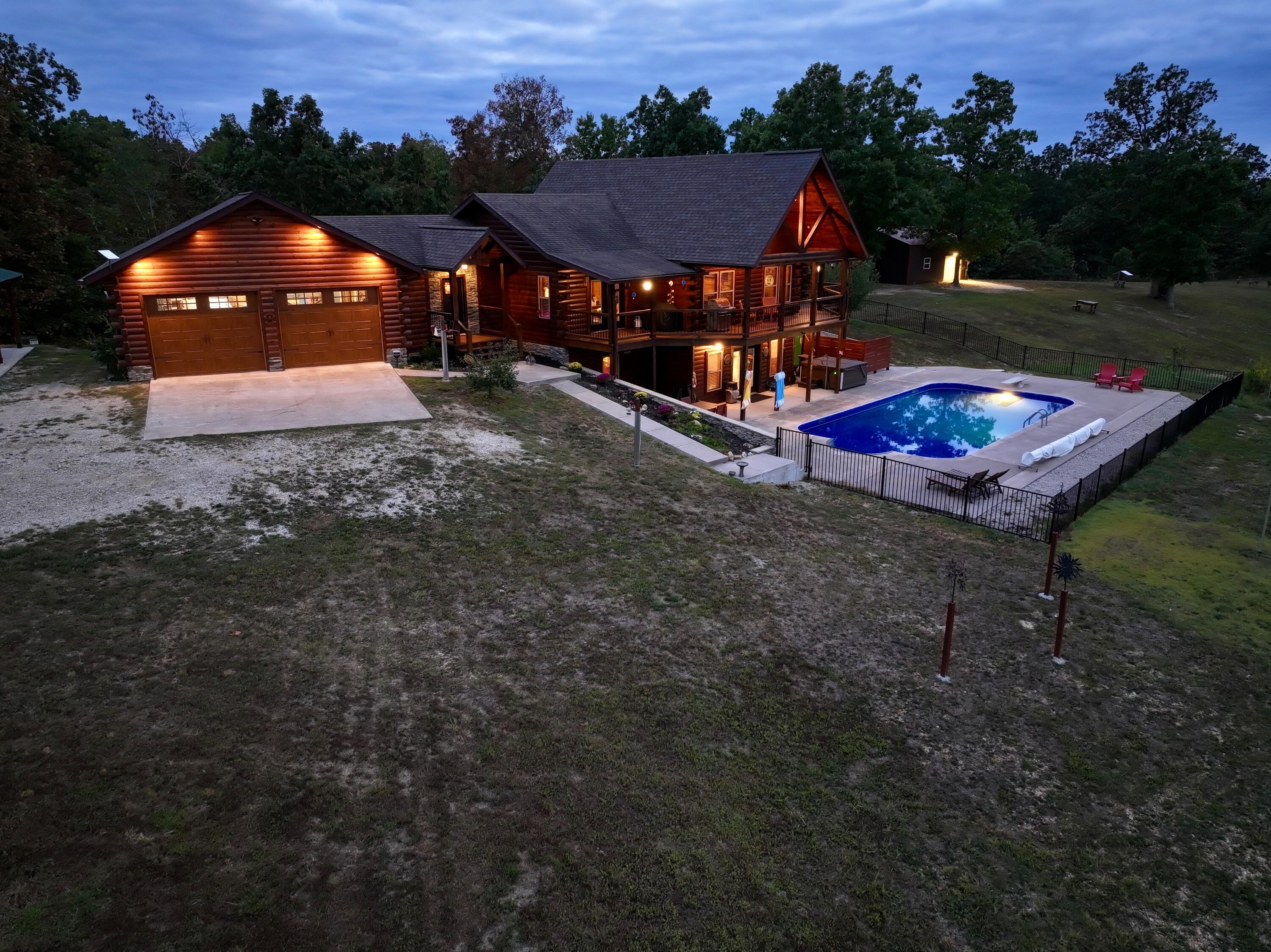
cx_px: 636
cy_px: 476
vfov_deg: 56.8
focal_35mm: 24
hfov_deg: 71.6
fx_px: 881
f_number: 2.8
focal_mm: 12.29
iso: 560
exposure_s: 1/13
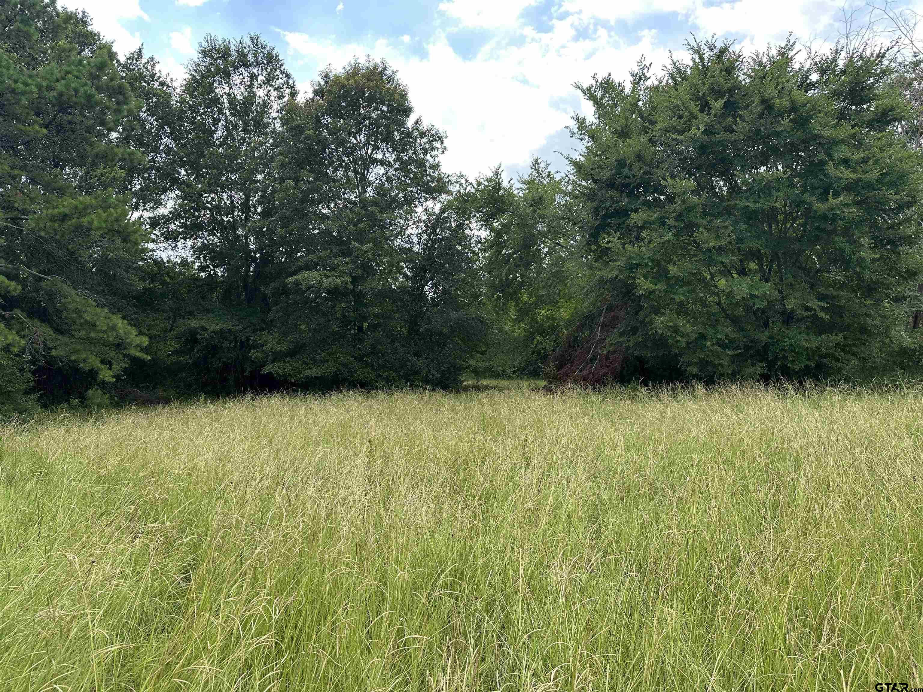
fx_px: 640
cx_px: 462
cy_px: 346
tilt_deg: +0.6
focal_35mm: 24
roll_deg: +0.8
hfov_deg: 71.6
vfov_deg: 56.8
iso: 80
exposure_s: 1/1119
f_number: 1.78
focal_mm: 6.86
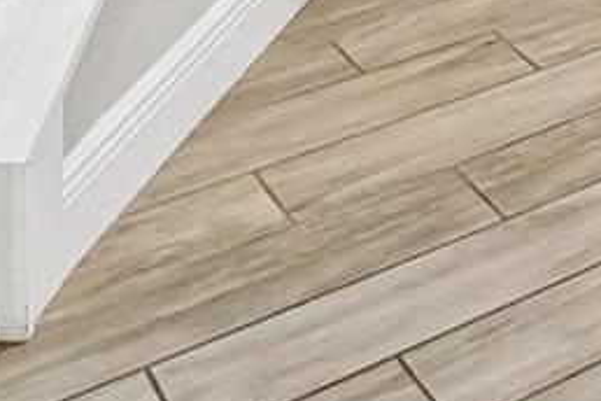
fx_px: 1552
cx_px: 920
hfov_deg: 19.0
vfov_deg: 10.8
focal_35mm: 93
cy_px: -746
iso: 1000
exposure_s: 1/30
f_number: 8
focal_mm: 10
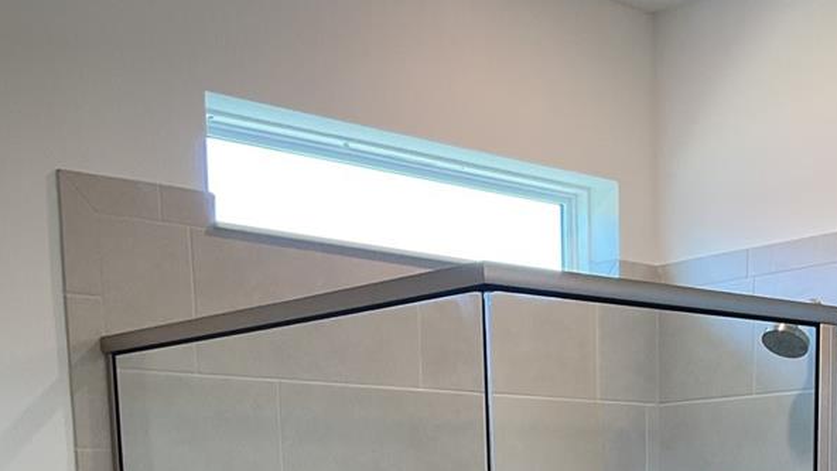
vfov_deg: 16.9
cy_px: 724
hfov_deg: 32.4
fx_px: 1420
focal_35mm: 64
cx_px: 590
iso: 40
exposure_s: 1/60
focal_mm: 3
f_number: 1.8
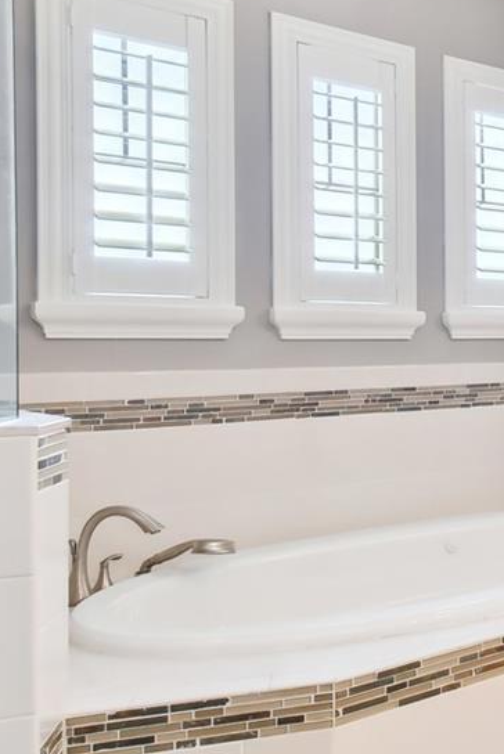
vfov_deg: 44.5
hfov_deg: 25.1
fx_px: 923
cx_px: 705
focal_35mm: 44
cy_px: 362
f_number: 7.1
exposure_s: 1/6
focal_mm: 10
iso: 100
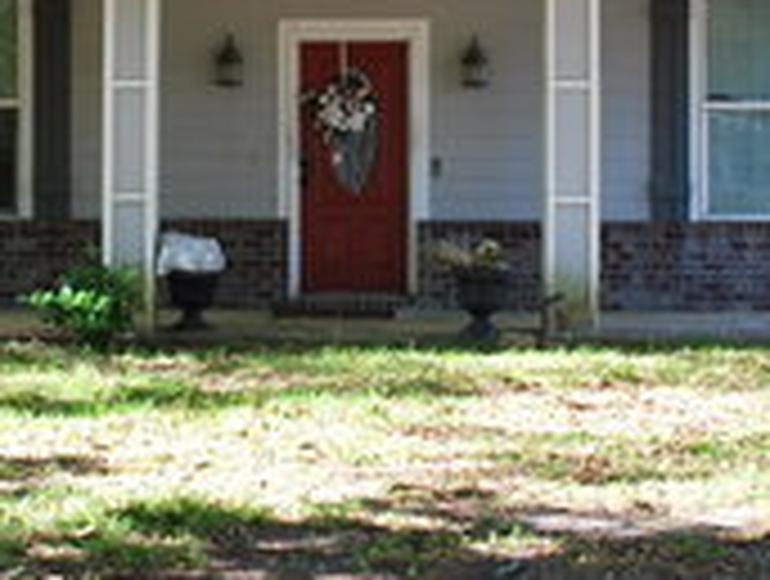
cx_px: 351
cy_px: 148
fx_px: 2118
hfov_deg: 20.6
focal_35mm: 95
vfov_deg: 15.6
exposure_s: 1/100
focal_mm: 22
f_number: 5
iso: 200
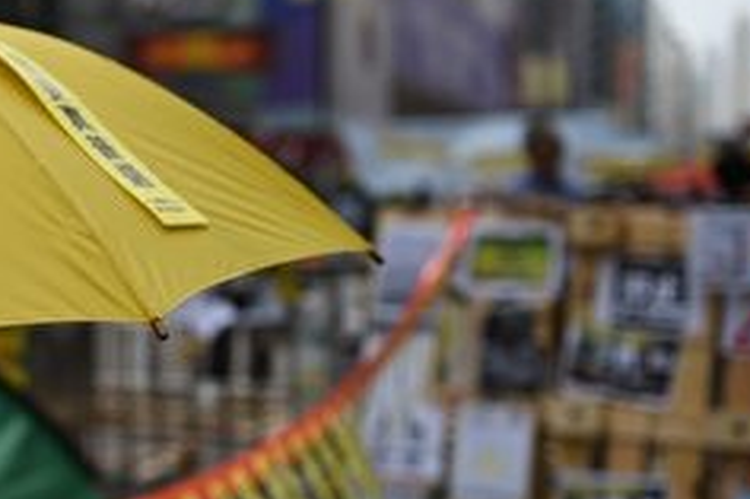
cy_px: 337
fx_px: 1853
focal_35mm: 89
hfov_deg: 21.4
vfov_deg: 15.3
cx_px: -130
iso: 100
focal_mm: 35
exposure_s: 1/1600
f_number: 2
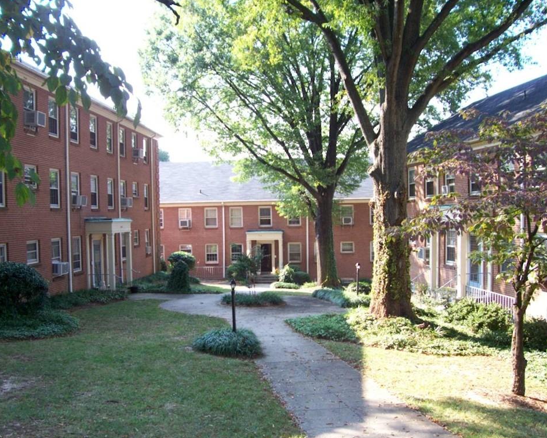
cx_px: 257
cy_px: 222
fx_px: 583
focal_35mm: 36
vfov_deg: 41.1
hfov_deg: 50.3
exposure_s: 1/118
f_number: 2.7
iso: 80
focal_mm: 5.6
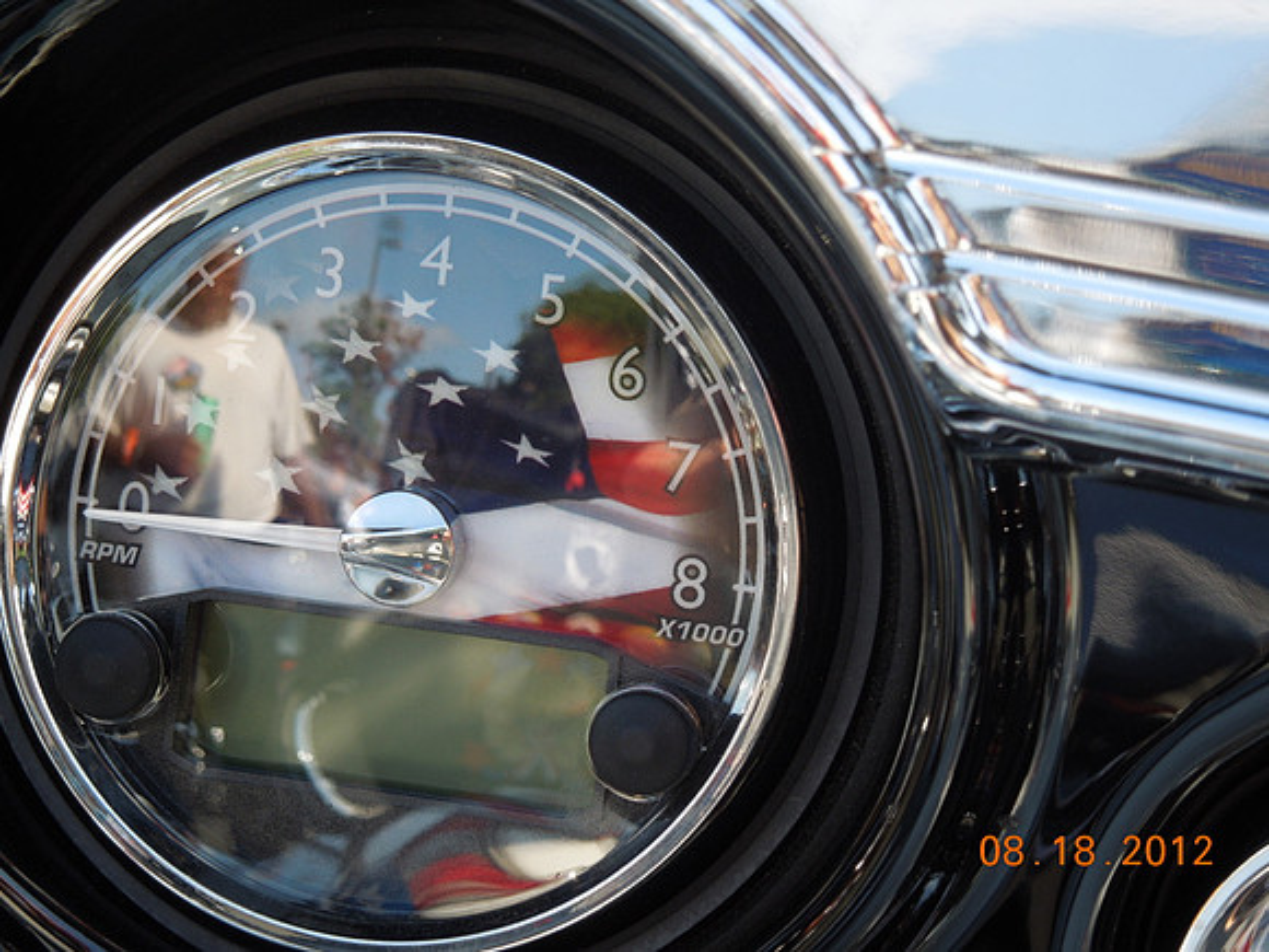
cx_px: 634
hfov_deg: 18.5
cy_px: 476
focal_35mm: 106
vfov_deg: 14.0
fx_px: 3886
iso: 125
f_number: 4.7
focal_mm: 19.1
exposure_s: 1/100
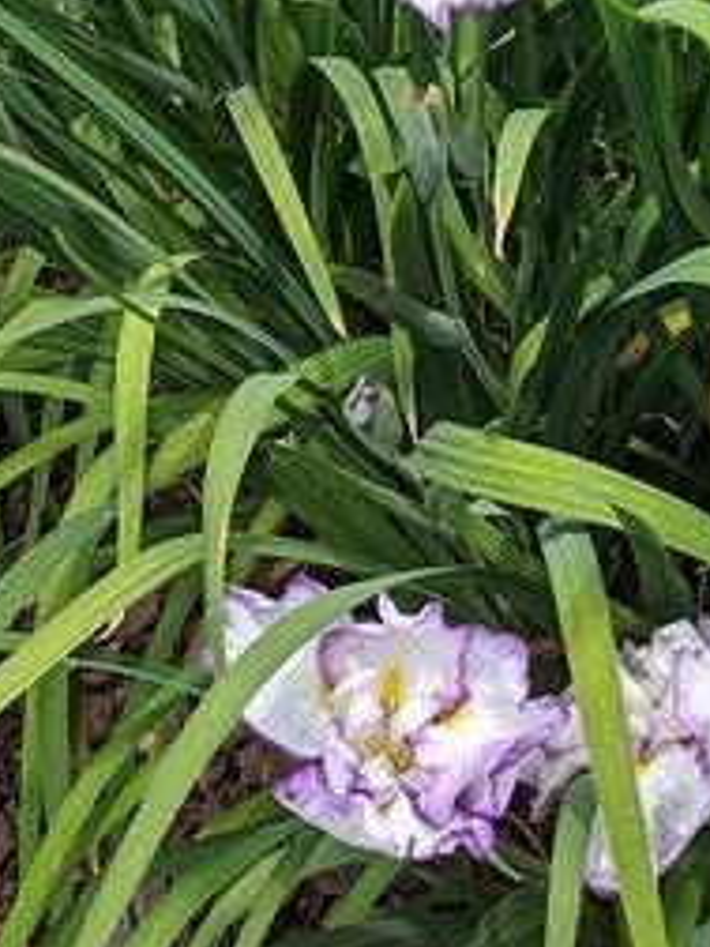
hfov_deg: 21.8
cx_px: 635
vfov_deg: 26.5
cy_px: -158
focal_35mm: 66
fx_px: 1805
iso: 49
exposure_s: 1/831
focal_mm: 4.67
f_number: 2
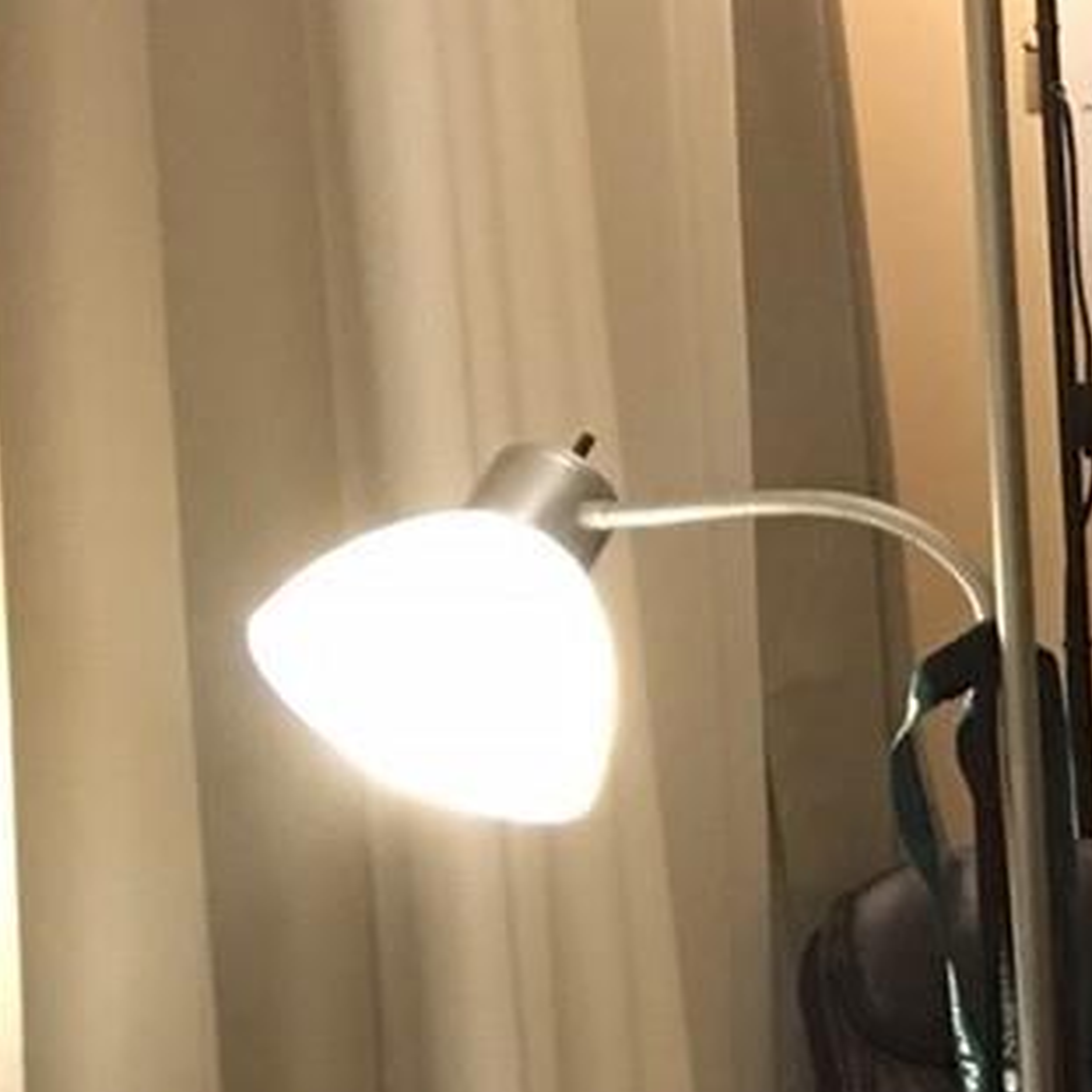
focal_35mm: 132
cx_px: 2612
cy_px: 1176
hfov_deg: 11.1
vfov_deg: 13.0
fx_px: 4711
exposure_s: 1/15
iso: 80
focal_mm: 4.15
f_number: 2.2
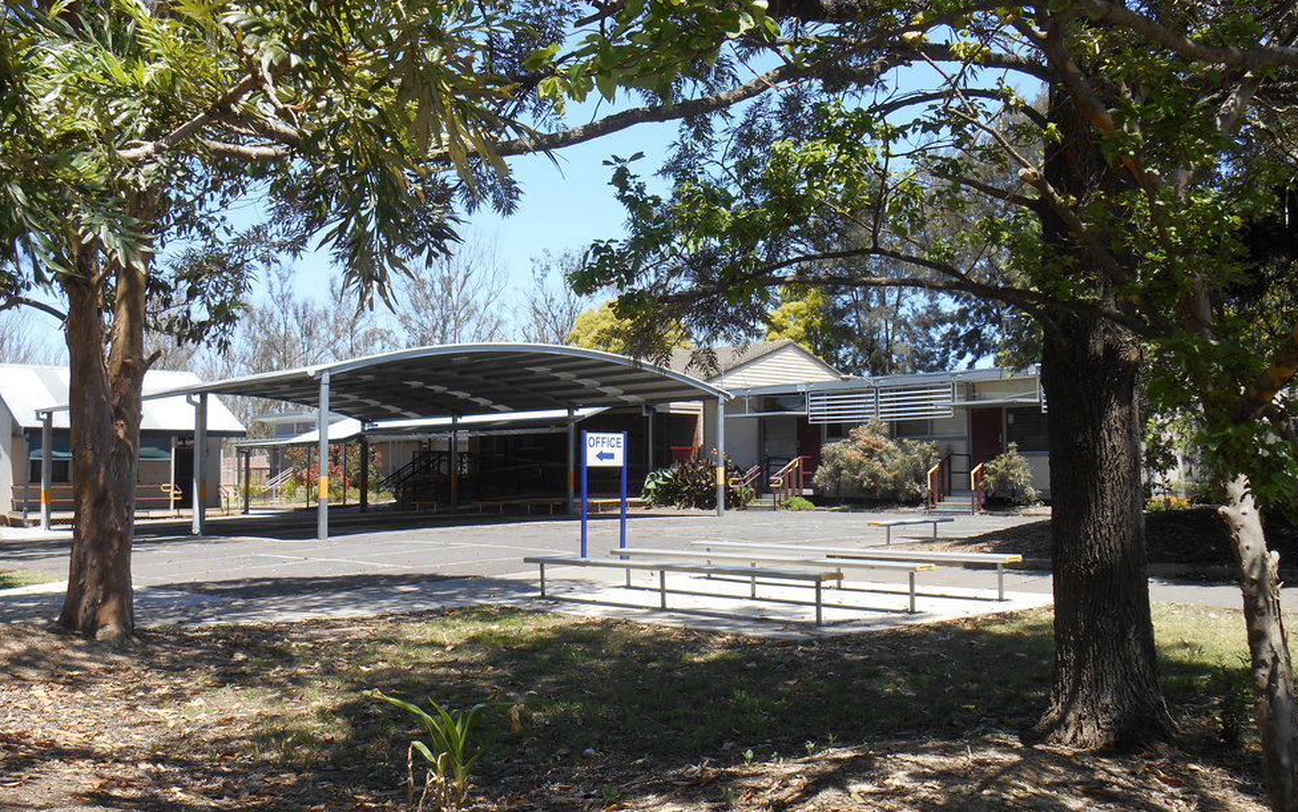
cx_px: 660
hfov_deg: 51.5
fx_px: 1344
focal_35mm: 38
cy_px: 395
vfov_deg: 33.6
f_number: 3.7
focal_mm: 6.3
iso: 80
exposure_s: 1/400
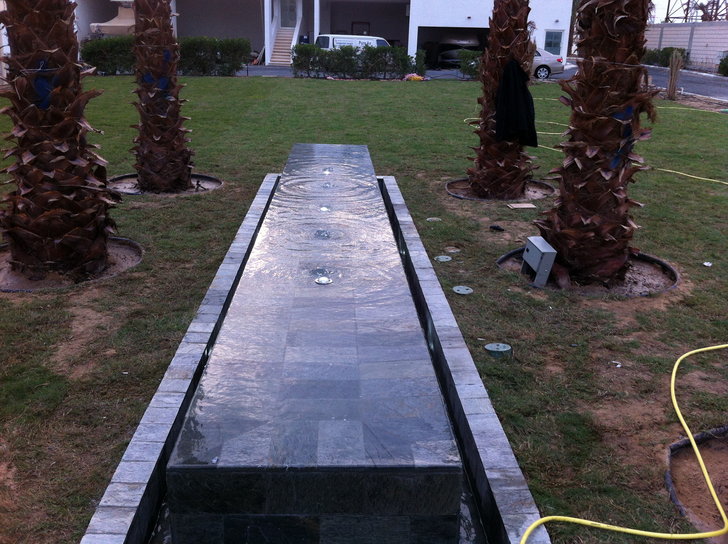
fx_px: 735
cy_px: 272
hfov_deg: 52.7
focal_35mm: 35
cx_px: 364
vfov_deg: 40.6
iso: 80
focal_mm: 3.85
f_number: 2.8
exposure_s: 1/173
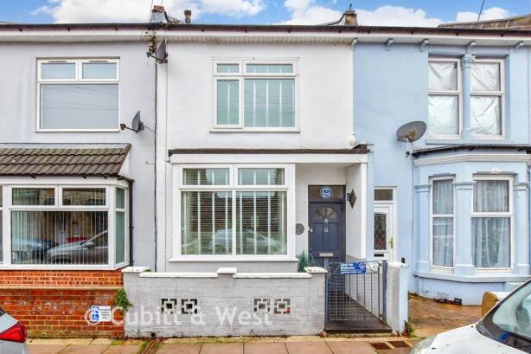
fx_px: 236
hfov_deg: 96.7
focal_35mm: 16
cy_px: 187
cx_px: 269
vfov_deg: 73.7
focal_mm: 10
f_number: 7.1
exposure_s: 1/30
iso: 640
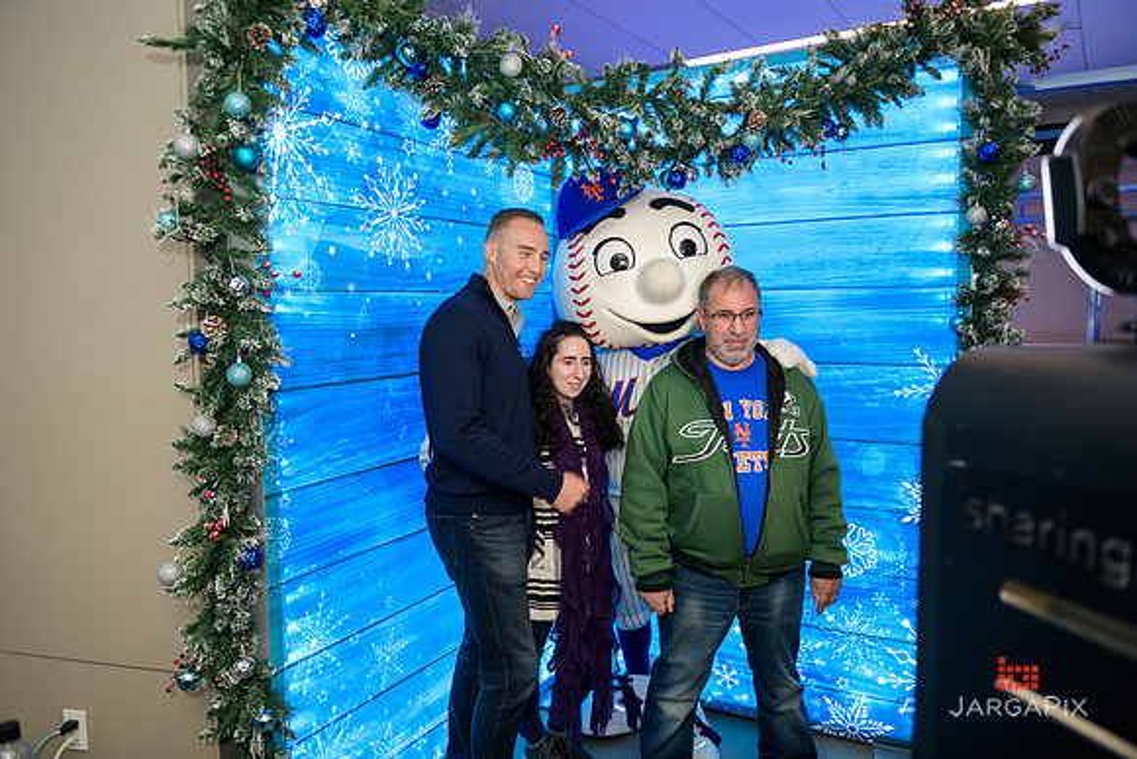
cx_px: 568
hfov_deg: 69.4
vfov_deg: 49.6
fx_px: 821
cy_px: 380
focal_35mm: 26
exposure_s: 1/125
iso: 400
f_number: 3.2
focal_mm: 26
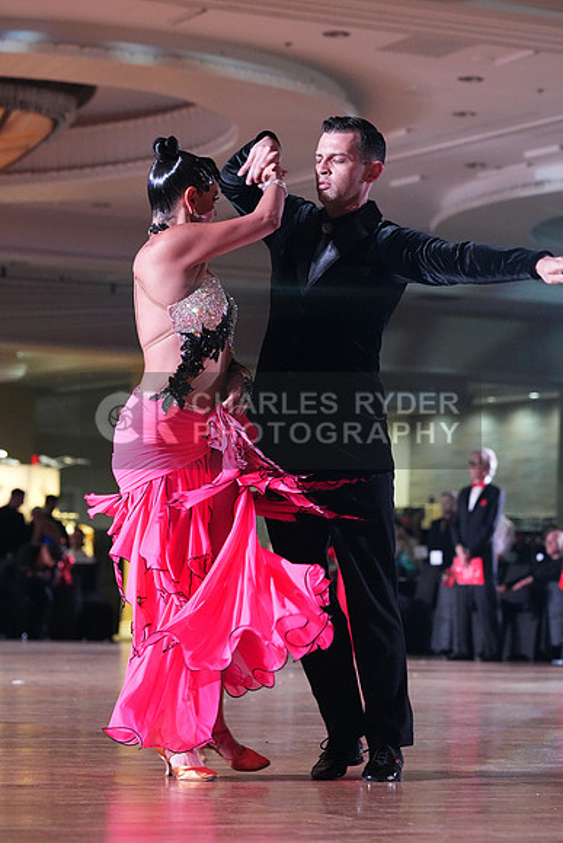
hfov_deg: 11.1
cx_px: 282
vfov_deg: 16.5
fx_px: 2907
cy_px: 422
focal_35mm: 124
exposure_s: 1/400
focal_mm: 124
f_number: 5
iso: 10000
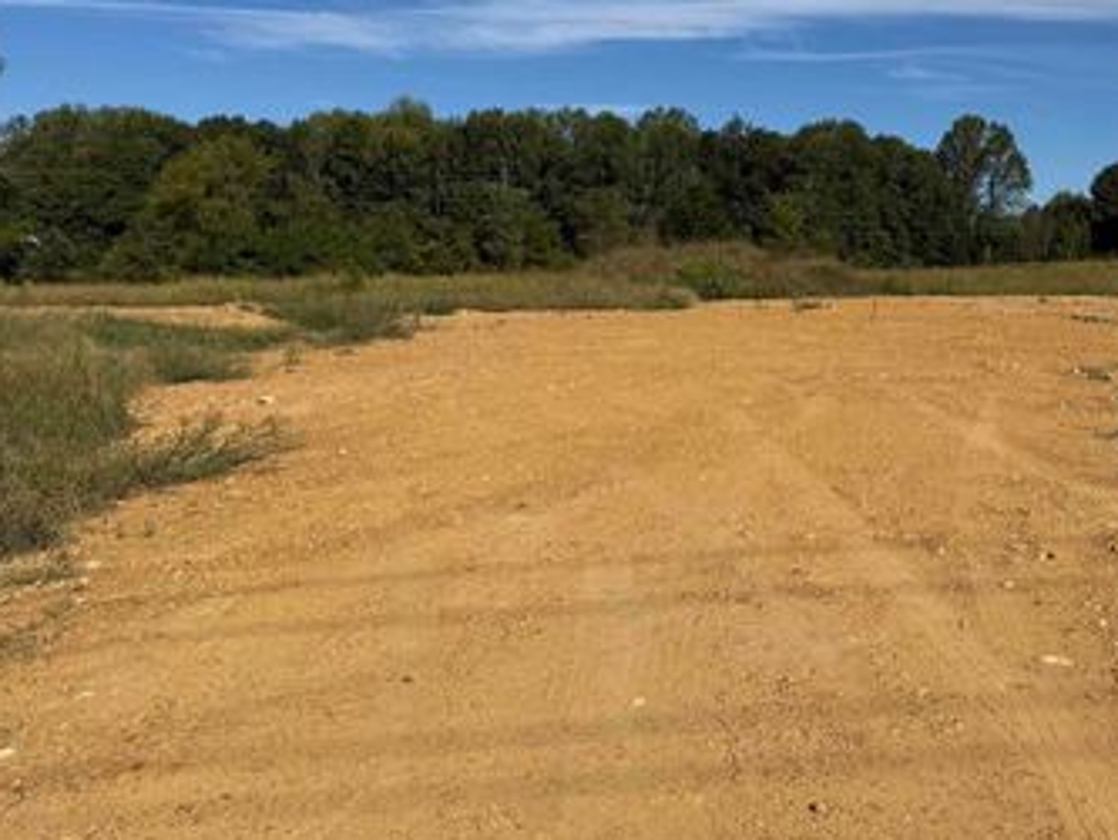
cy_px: 304
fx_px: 1163
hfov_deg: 50.2
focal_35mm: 36
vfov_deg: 39.4
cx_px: 769
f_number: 1.78
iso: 80
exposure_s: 1/8130
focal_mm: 6.76
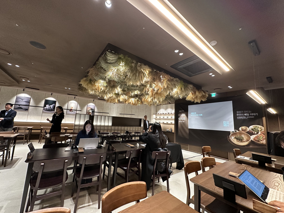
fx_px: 115
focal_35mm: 14
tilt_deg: +7.0
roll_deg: -3.0
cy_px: 106
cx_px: 142
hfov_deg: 102.1
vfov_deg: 85.7
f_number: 2.2
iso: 250
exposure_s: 1/60
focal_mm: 2.22
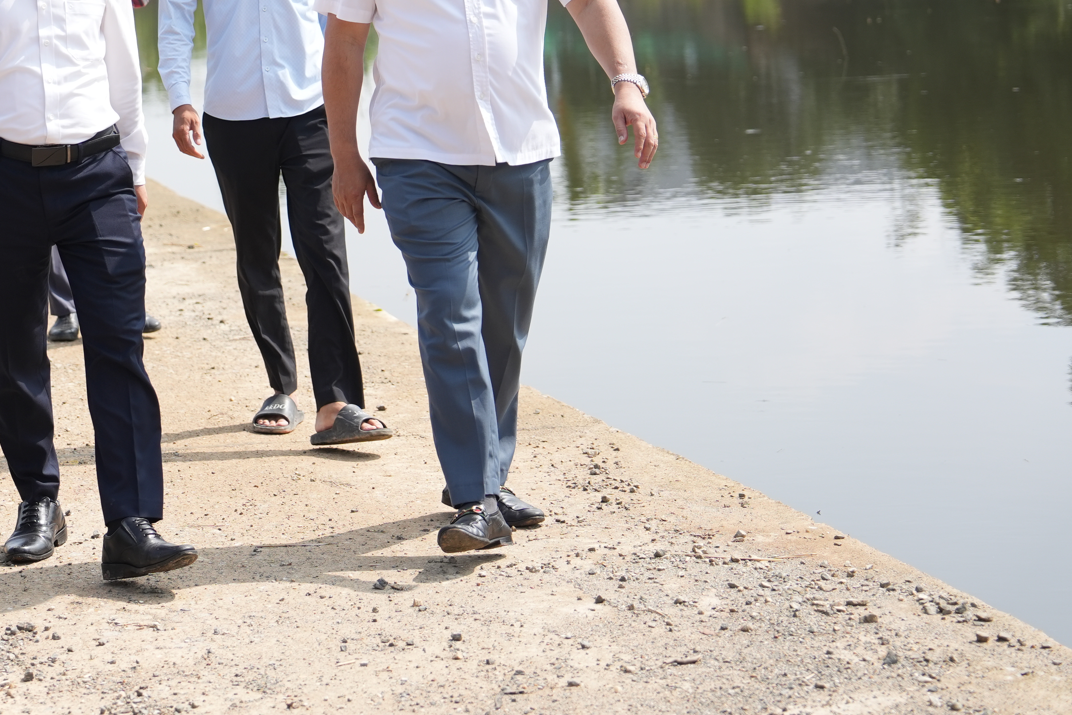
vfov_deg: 13.1
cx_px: -50
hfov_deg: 19.2
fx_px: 3067
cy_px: -48
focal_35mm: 103
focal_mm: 47
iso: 200
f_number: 2.8
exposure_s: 1/2000
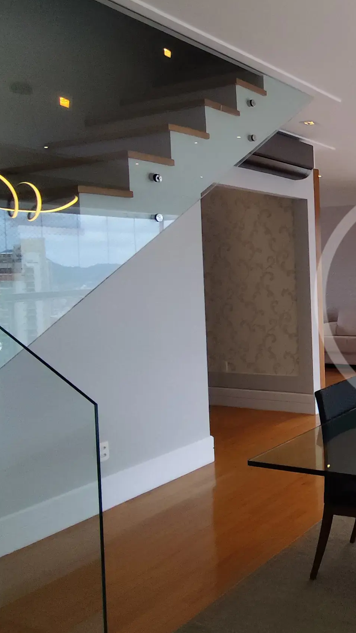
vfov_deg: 58.0
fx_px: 571
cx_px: 435
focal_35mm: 34
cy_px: 297
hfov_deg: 29.4
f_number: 2.2
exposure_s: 1/310
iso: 50
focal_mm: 1.65
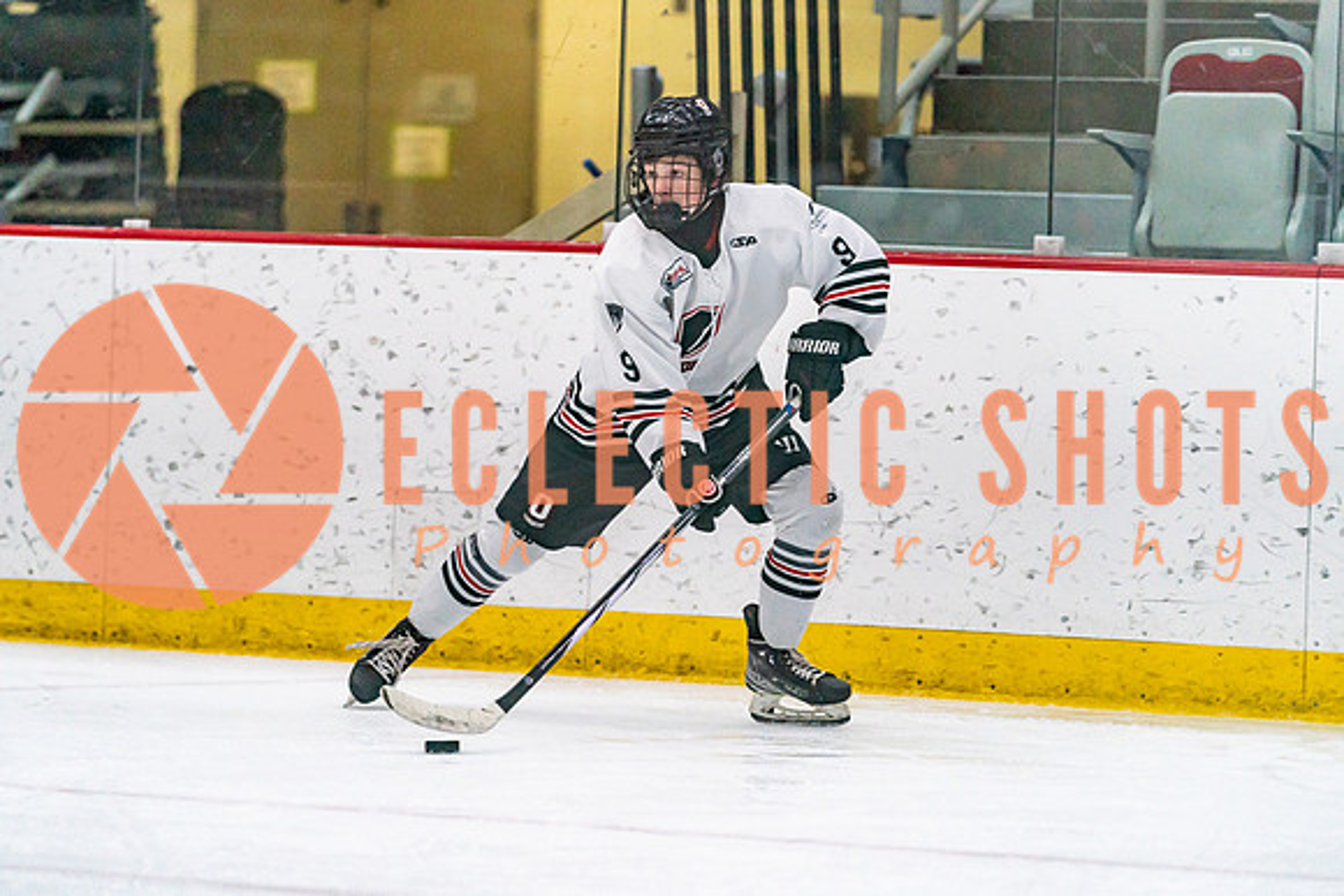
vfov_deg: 6.1
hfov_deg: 9.2
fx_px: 8347
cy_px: 460
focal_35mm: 224
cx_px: 605
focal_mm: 200
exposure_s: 1/1250
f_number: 2.8
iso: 3200
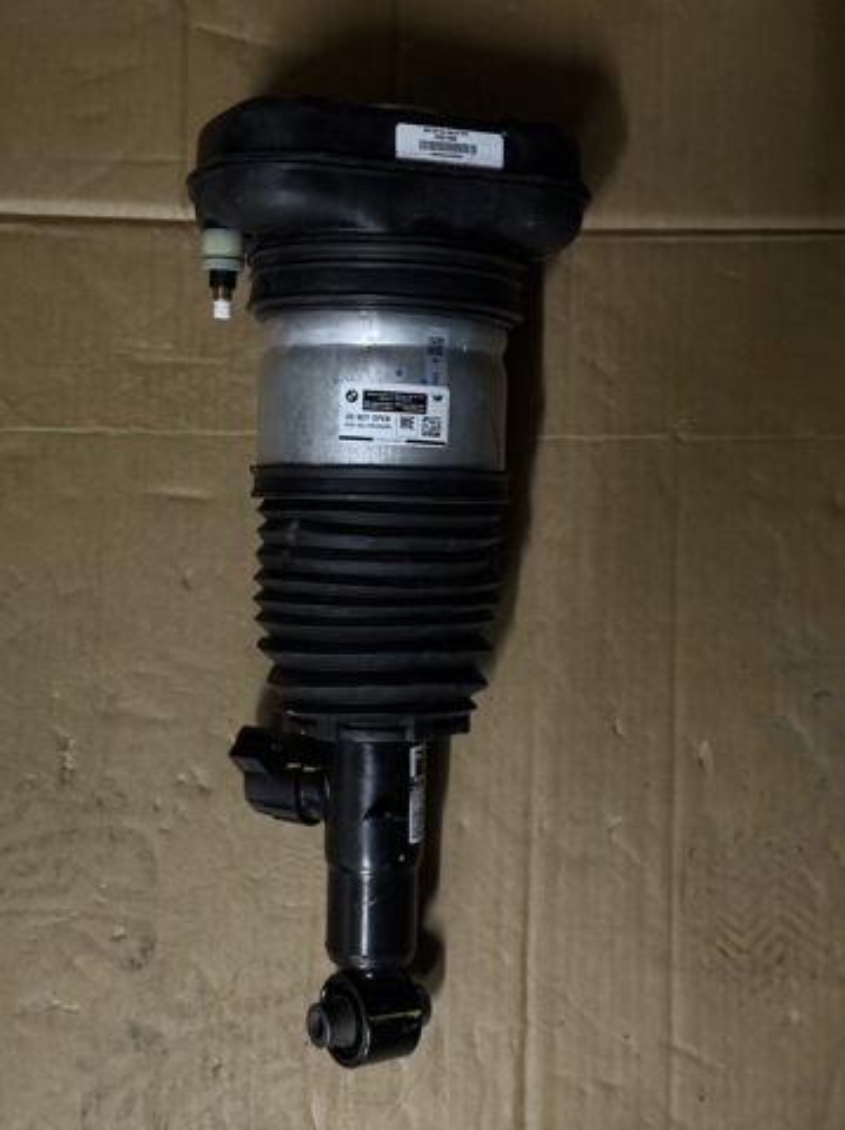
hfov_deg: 30.2
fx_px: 1565
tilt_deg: -86.5
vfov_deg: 39.7
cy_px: 565
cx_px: 422
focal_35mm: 48
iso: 640
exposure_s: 1/30
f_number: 1.78
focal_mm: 6.76
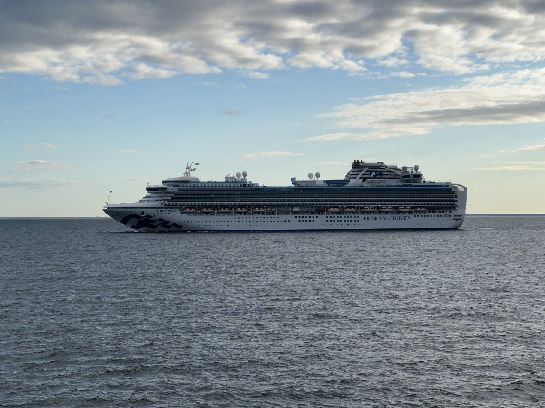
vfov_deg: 19.1
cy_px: 204
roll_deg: +0.8
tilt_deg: +0.9
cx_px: 272
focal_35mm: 77
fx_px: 1212
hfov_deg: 25.3
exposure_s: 1/1033
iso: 32
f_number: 2.8
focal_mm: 9
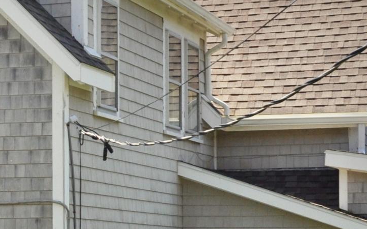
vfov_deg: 8.2
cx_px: 13
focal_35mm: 159
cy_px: 235
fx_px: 1592
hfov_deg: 13.0
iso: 200
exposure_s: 1/200
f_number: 11
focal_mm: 25
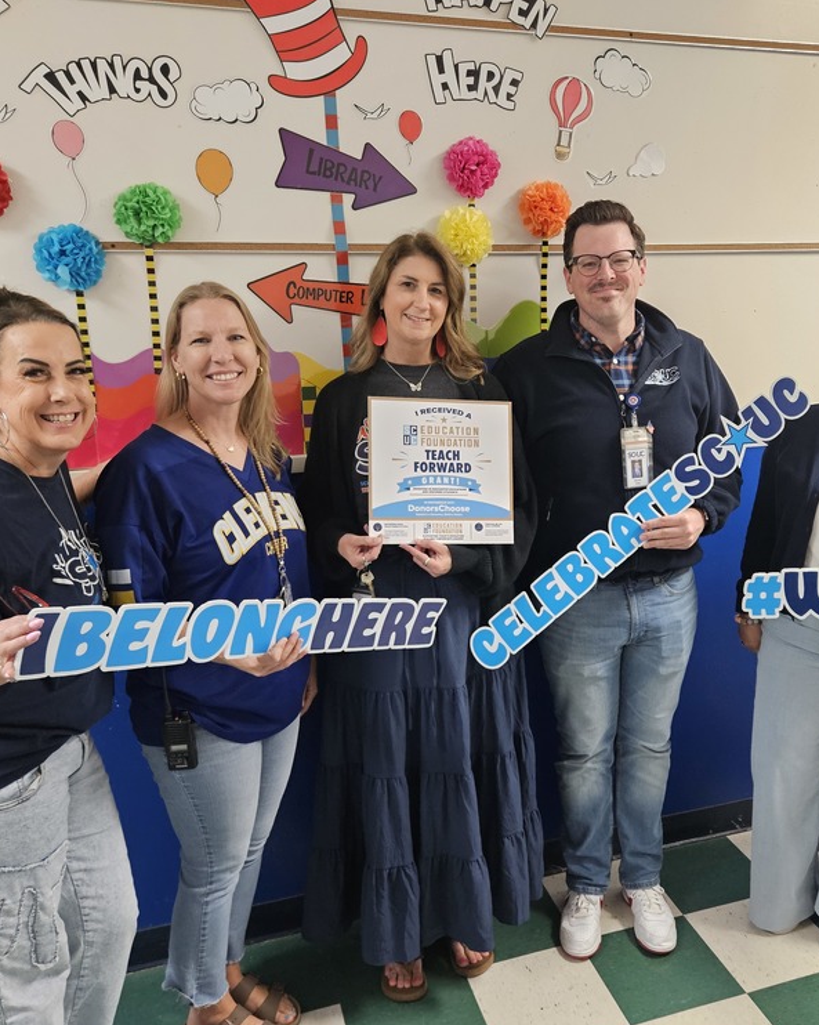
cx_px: 528
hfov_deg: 46.5
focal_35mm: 31
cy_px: 507
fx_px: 940
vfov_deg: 57.2
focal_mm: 5.4
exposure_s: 1/120
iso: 1000
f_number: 1.8
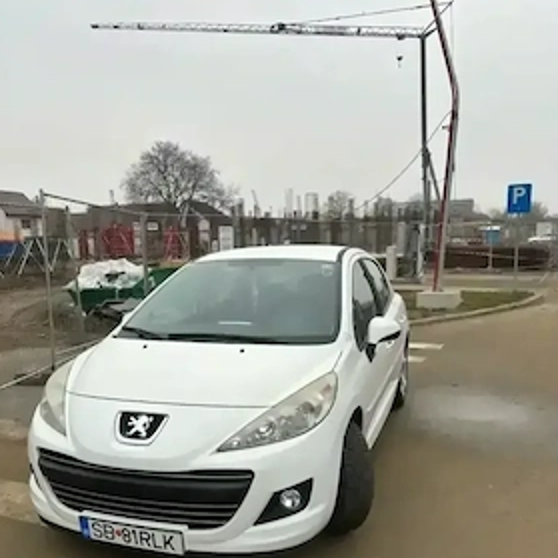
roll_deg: +0.4
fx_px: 602
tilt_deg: -11.5
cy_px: 356
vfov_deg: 49.2
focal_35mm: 33
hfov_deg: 49.7
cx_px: 260
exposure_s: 1/479
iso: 50
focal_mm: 5.96
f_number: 1.6
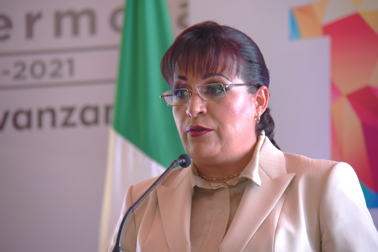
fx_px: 3465
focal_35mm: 330
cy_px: 126
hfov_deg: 6.2
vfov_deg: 4.2
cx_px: 189
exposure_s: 1/125
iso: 800
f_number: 5.6
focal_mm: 220
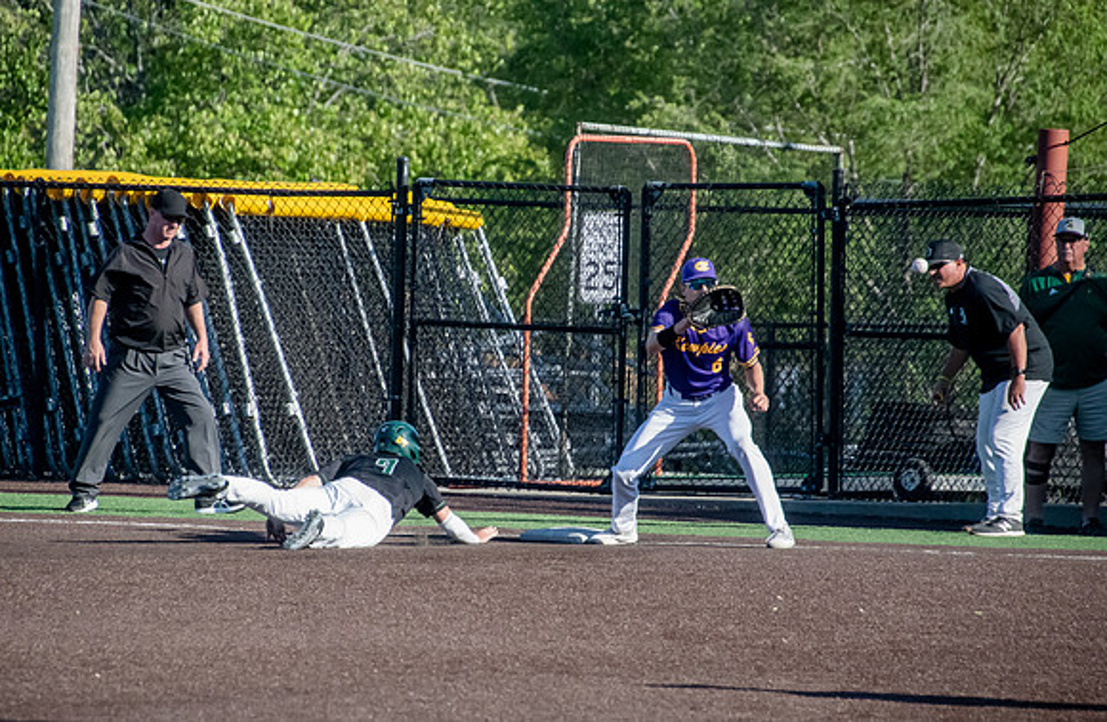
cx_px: 505
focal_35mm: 411
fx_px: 12547
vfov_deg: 3.3
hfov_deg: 5.1
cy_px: 402
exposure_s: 1/4000
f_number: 6.3
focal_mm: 250
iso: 2500
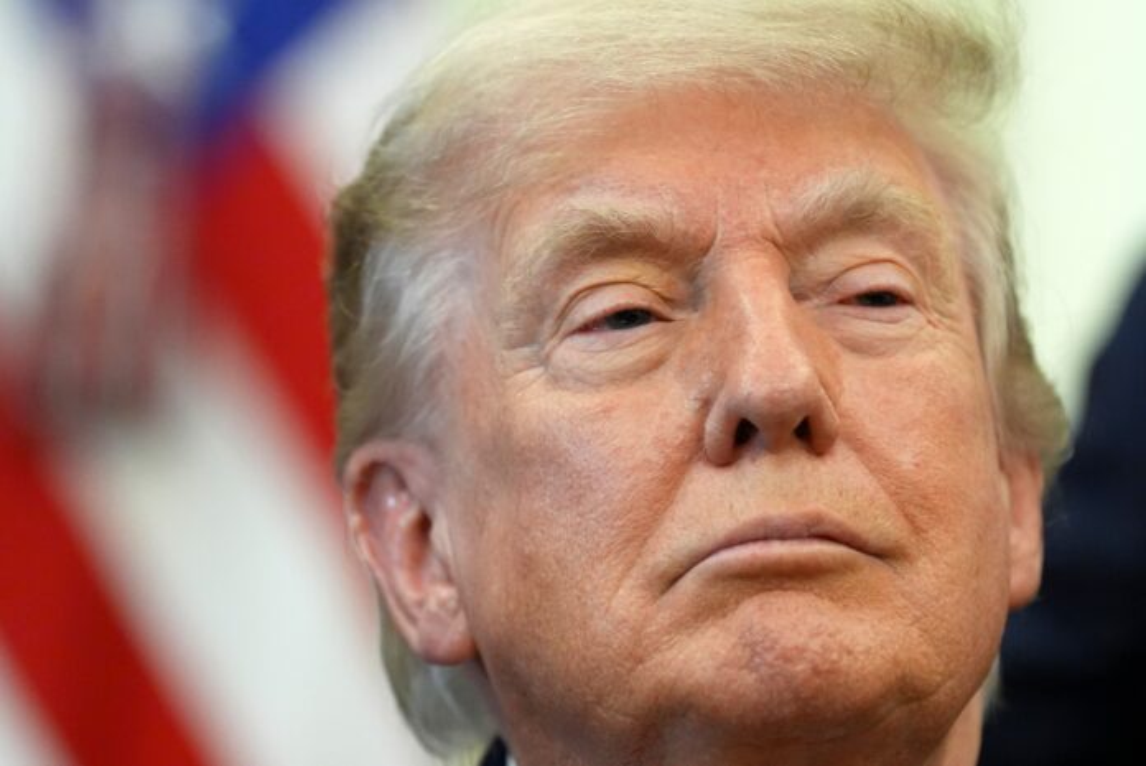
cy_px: 383
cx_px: 573
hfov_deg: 6.9
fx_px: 9556
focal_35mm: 300
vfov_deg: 4.6
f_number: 3.2
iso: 4000
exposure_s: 1/400
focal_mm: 200
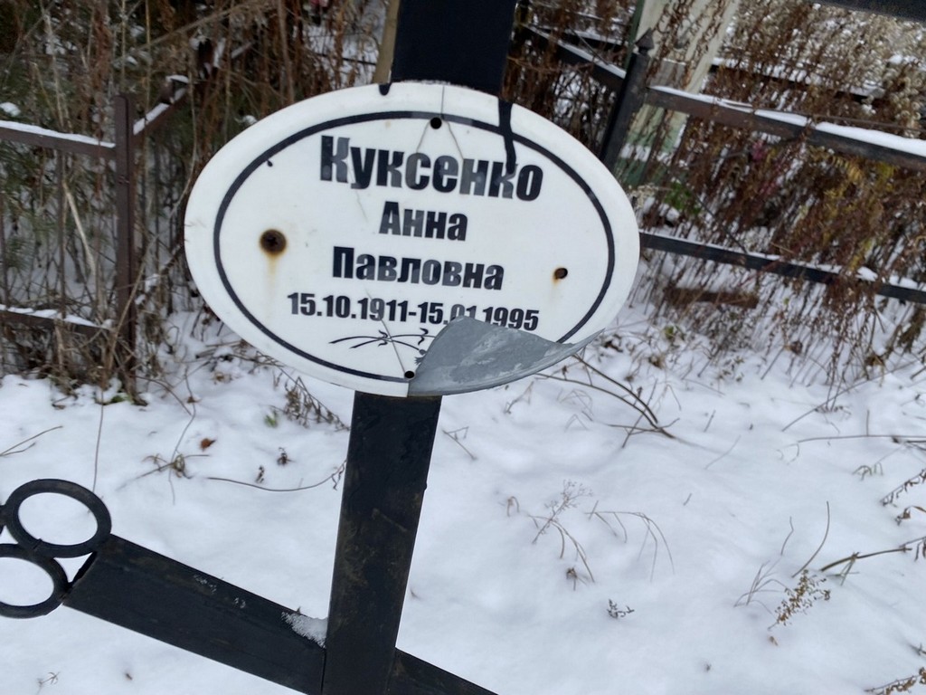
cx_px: 463
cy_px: 348
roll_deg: -8.0
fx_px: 696
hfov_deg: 67.3
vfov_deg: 53.1
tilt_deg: -34.3
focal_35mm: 26
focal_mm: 4.25
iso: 40
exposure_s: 1/122
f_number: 1.8
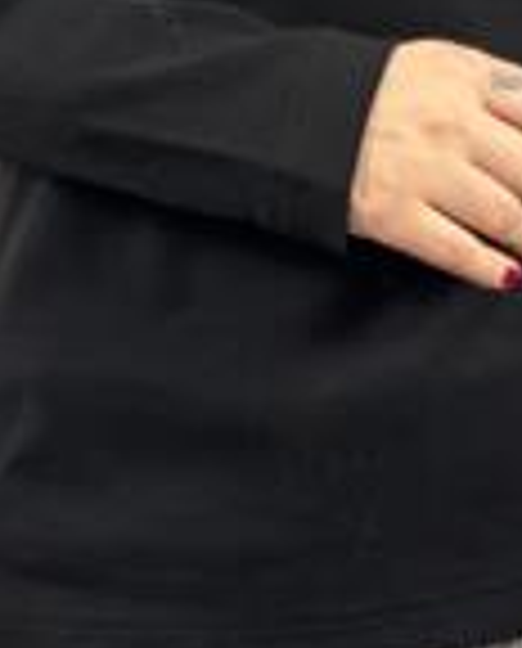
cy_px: -133
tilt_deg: -34.9
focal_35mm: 134
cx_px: 252
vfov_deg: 13.9
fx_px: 2577
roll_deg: +1.7
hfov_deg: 11.6
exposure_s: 1/100
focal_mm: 6.86
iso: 125
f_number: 1.78
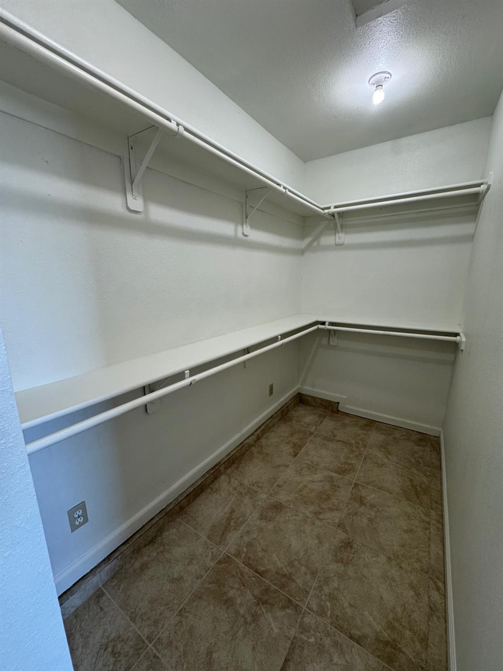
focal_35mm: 14
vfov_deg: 102.1
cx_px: 252
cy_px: 336
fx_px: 271
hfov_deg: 85.7
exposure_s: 1/120
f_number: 2.2
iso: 200
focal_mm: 2.22
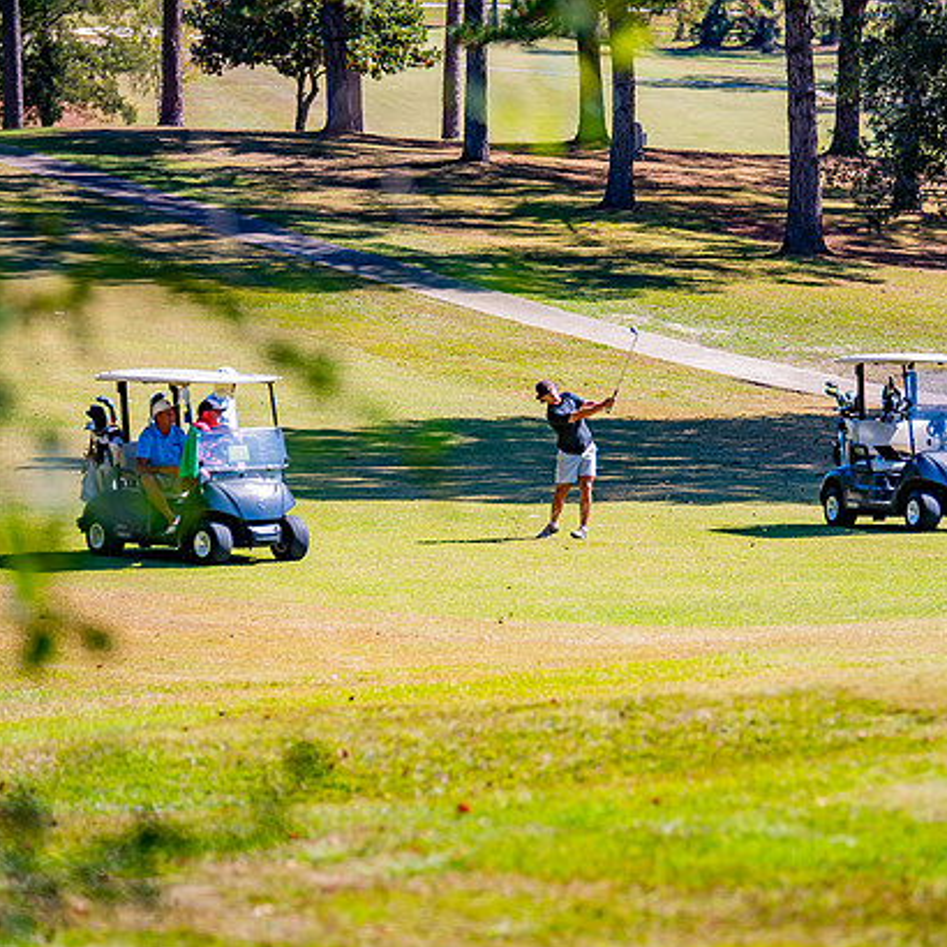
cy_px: 487
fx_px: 5633
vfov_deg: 9.6
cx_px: 554
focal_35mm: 182
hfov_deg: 9.6
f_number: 2.8
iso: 100
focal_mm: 135
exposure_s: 1/1250
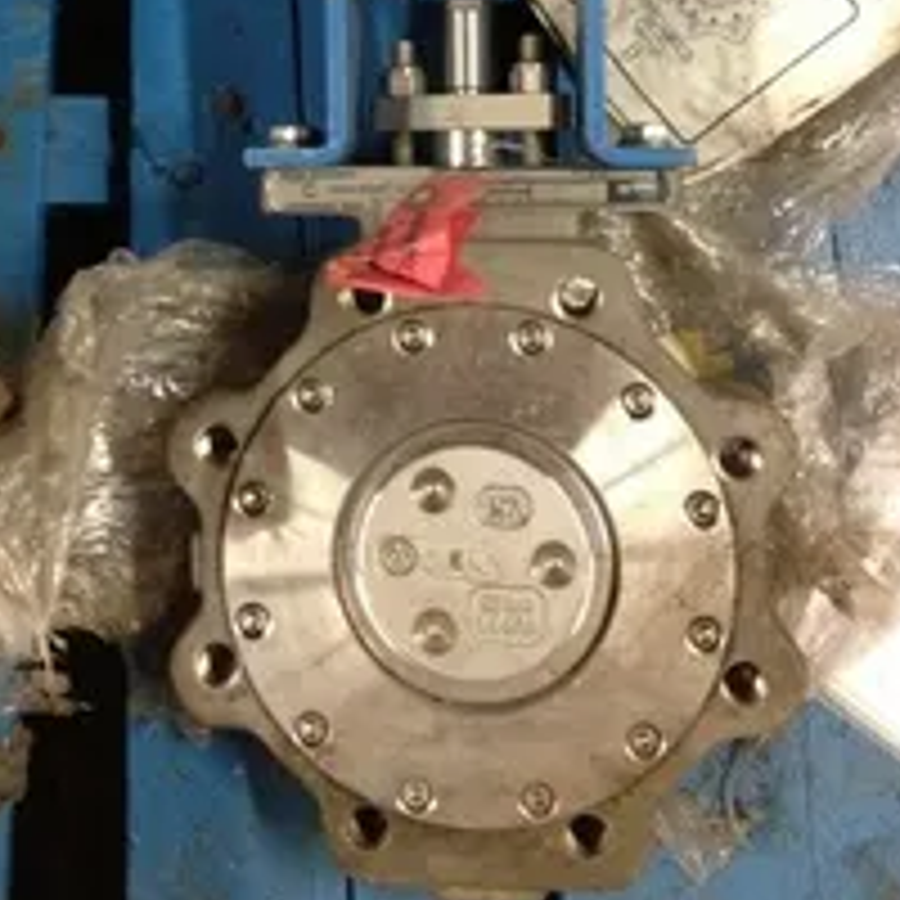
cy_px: 40
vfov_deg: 26.5
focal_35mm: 62
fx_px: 1824
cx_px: 328
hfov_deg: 27.6
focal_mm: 4.28
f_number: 2.4
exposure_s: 1/20
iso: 320
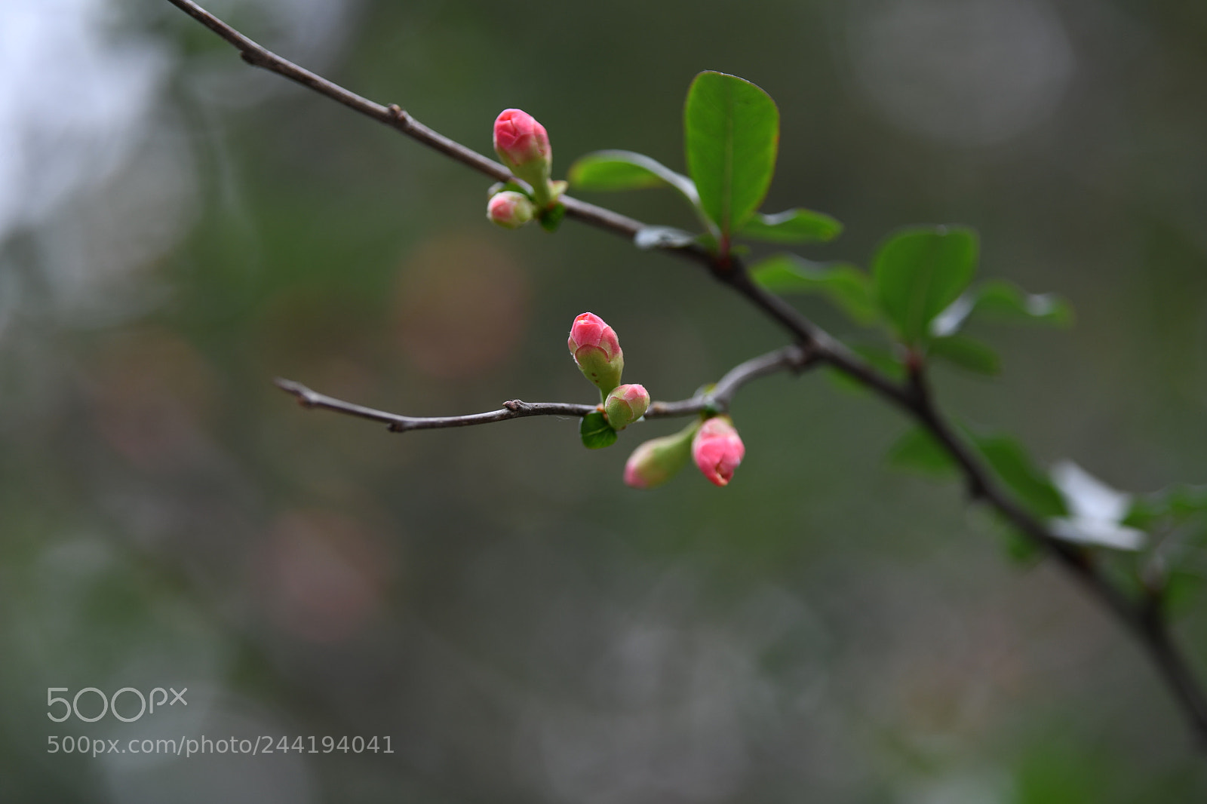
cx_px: 604
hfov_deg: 15.2
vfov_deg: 10.2
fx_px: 4525
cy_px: 402
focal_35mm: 135
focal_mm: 135
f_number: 2.8
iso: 280
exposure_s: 1/160
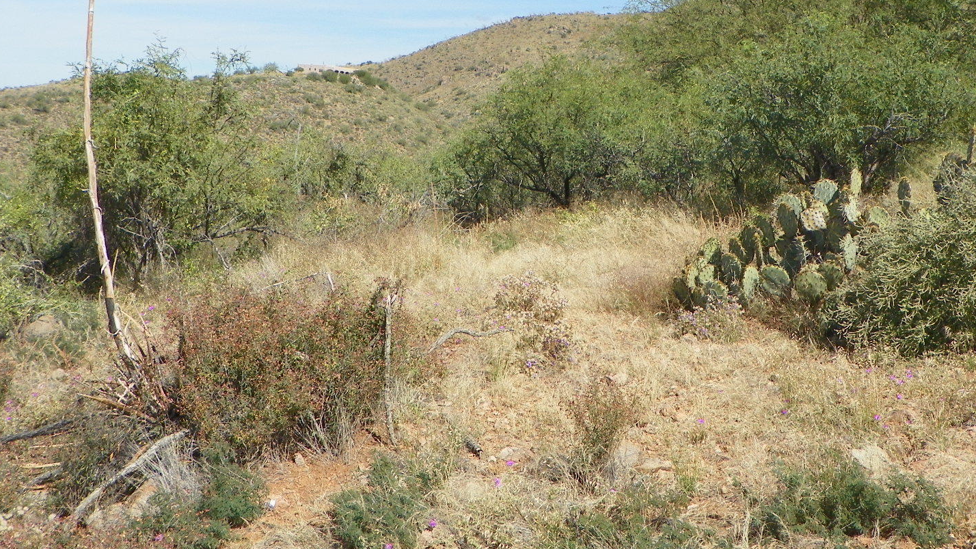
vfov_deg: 23.7
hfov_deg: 41.2
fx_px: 1294
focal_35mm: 50
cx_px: 582
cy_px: 126
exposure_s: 1/320
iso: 64
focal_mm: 5.7
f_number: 5.6
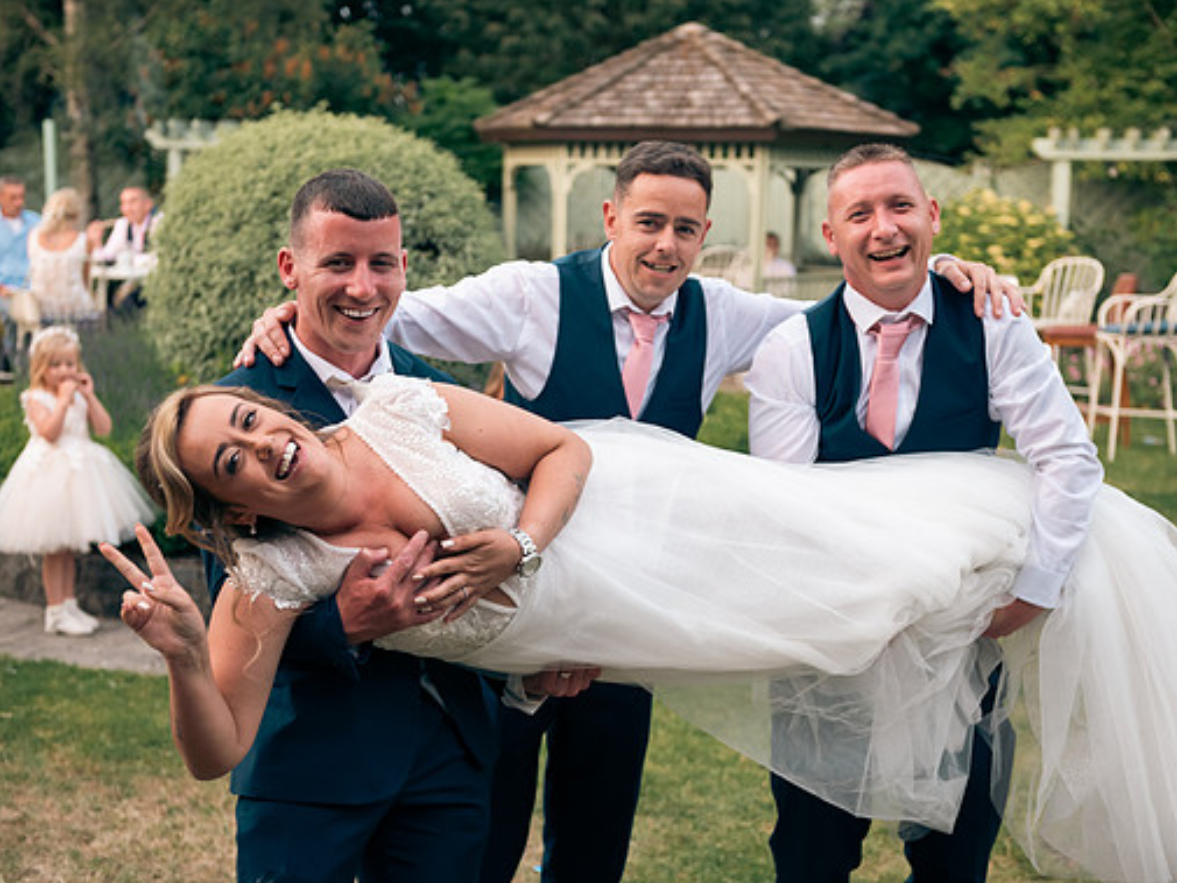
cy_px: 448
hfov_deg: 36.2
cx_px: 580
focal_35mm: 53
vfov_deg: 27.5
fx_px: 1803
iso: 320
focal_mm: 48
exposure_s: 1/160
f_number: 3.5
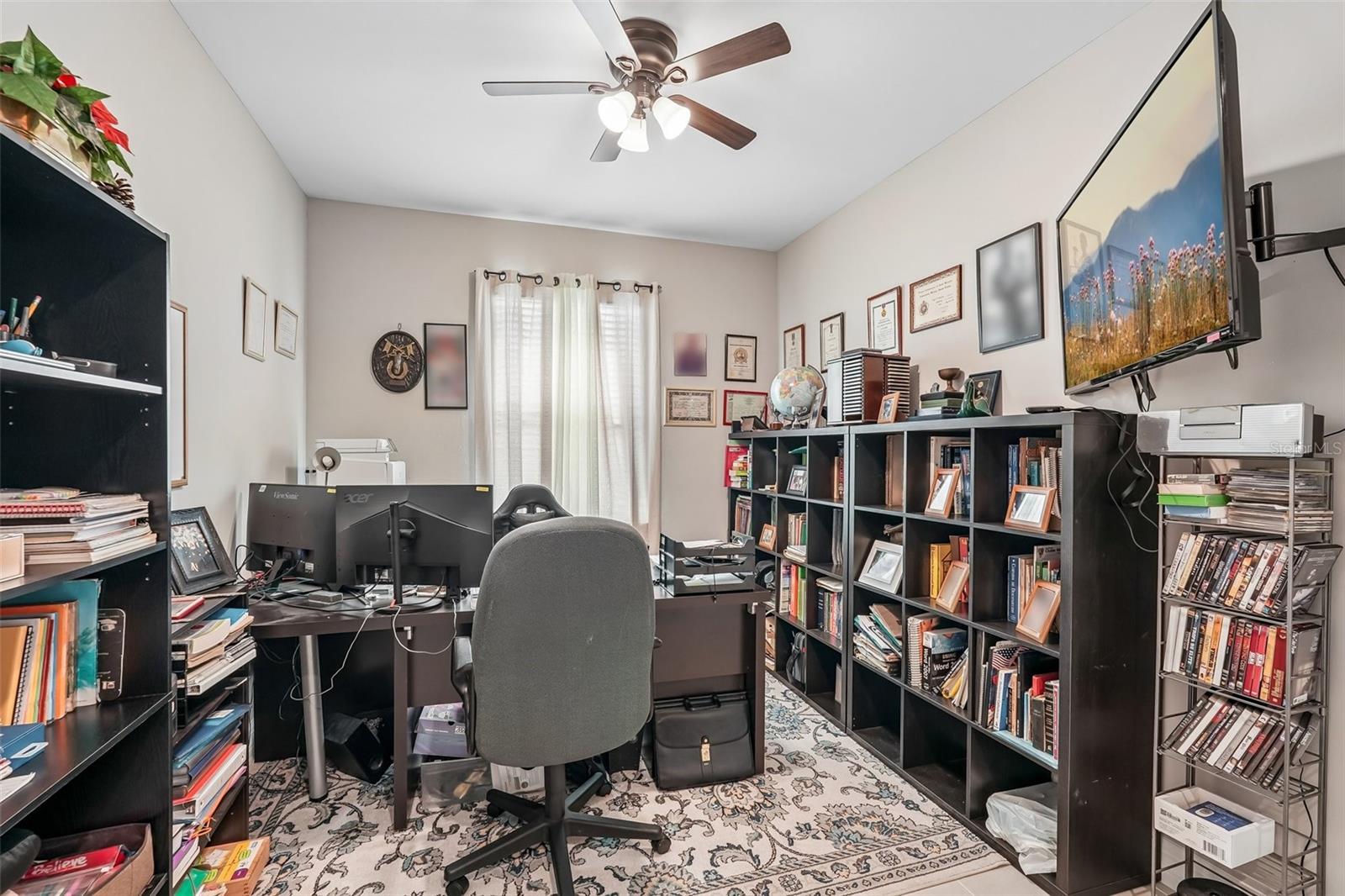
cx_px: 672
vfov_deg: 73.7
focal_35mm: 16
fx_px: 598
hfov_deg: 96.7
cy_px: 448
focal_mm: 16
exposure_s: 1/4
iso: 400
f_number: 8
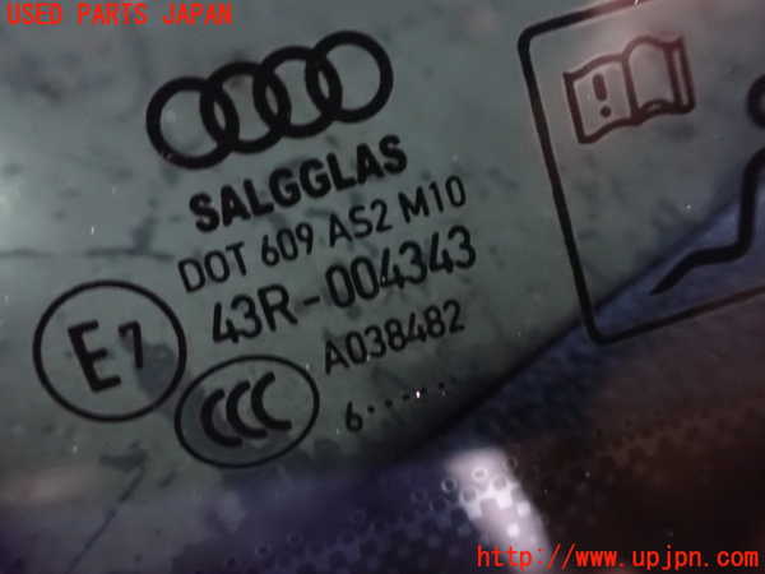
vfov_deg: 46.8
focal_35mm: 30
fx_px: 663
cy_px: 287
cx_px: 382
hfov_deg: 60.0
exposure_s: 1/25
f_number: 2.3
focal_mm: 5.4
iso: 1600
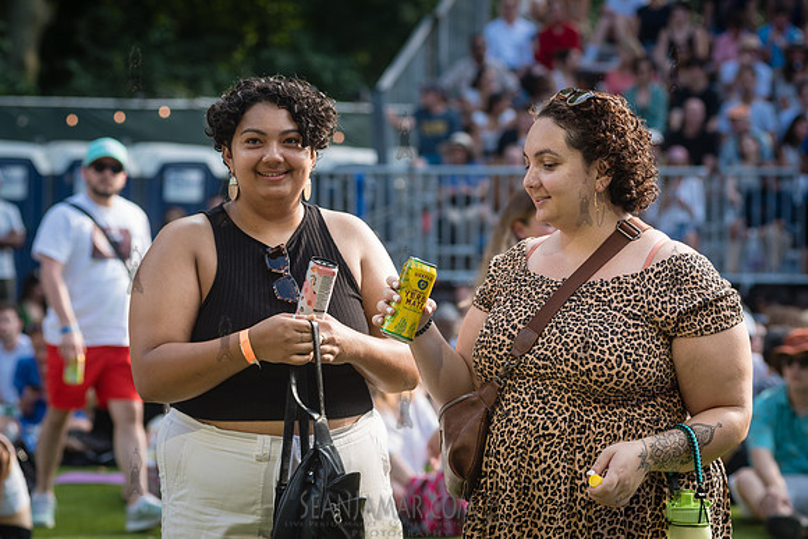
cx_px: 366
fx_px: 3512
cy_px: 304
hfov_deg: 13.1
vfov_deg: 8.8
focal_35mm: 156
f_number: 4.5
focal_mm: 120
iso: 250
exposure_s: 1/400
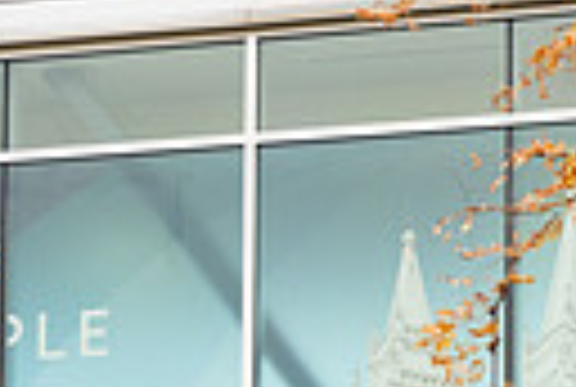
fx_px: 5068
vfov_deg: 4.4
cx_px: -50
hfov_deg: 6.5
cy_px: 434
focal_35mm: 316
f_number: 4
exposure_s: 1/320
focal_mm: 70
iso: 320
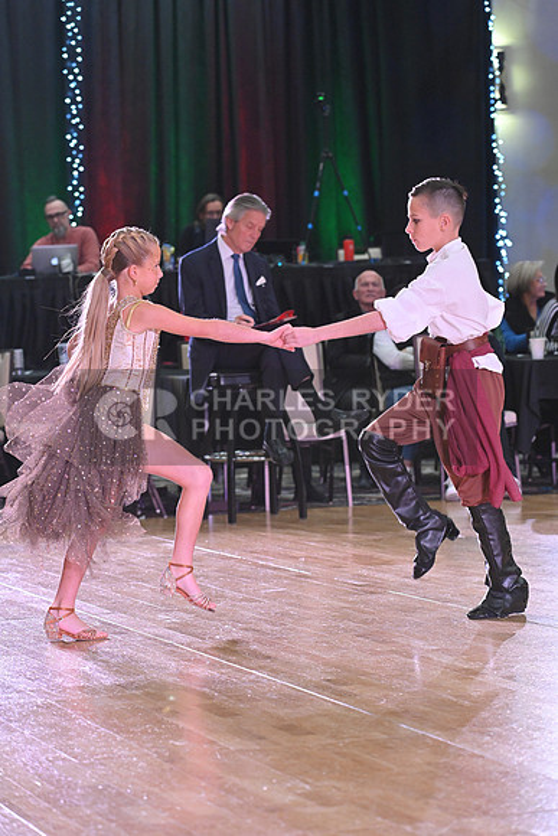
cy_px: 418
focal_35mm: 122
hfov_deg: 11.2
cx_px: 279
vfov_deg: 16.8
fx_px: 2835
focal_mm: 122
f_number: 5.6
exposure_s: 1/320
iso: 3200
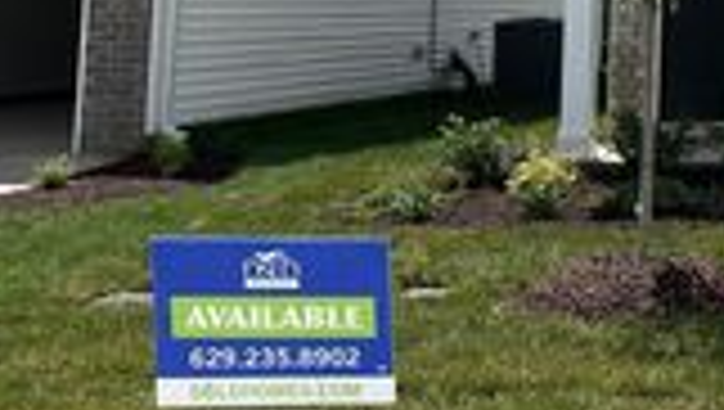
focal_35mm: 88
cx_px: 1120
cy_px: -196
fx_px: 1691
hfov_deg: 20.3
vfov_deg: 13.1
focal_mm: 5.7
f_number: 1.5
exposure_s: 1/6211
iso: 50
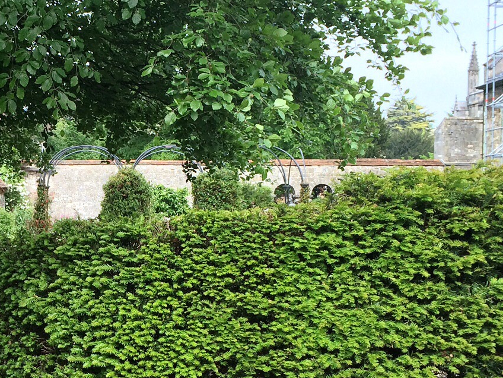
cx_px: 47
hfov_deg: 26.8
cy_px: 253
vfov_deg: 20.9
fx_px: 1017
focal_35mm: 70
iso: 32
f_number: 2.2
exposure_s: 1/631
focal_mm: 4.15
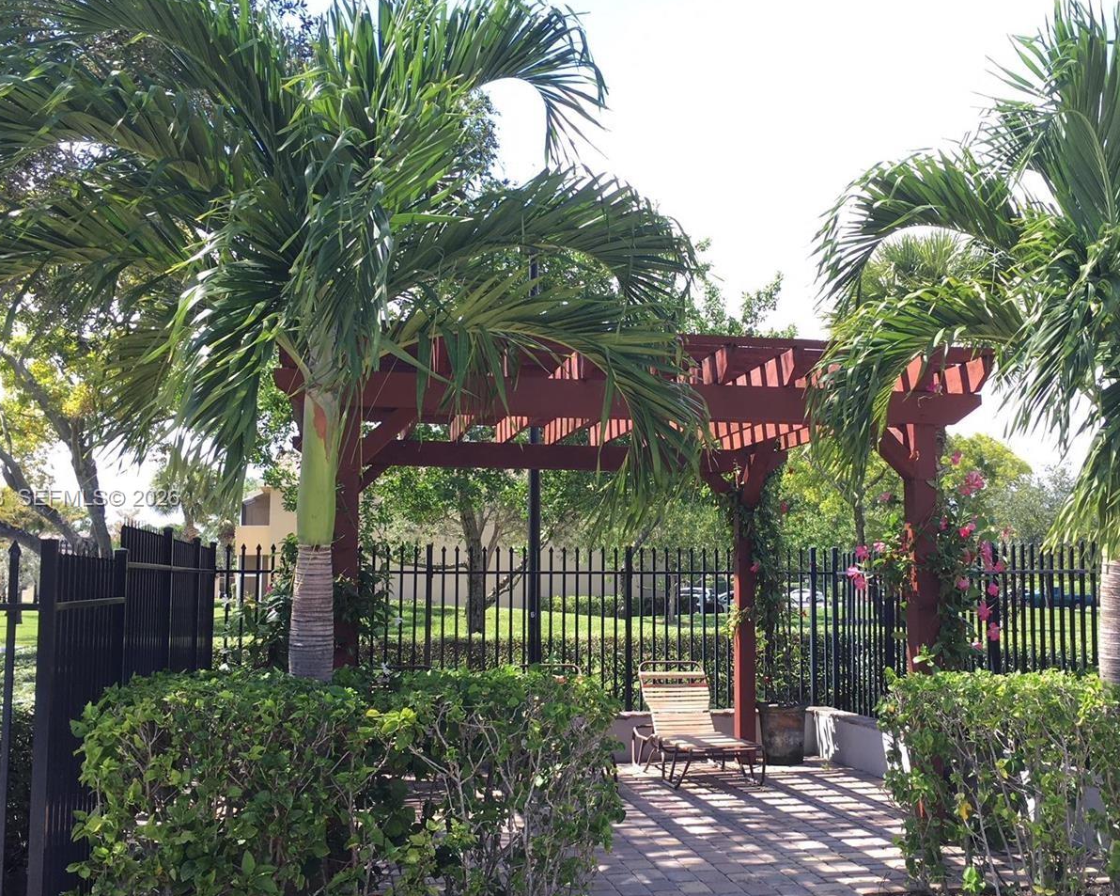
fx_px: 1259
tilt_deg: +5.5
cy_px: 499
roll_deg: +0.8
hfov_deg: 47.8
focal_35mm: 38
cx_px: 639
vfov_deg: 39.1
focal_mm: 4.15
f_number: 2.2
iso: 25
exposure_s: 1/340
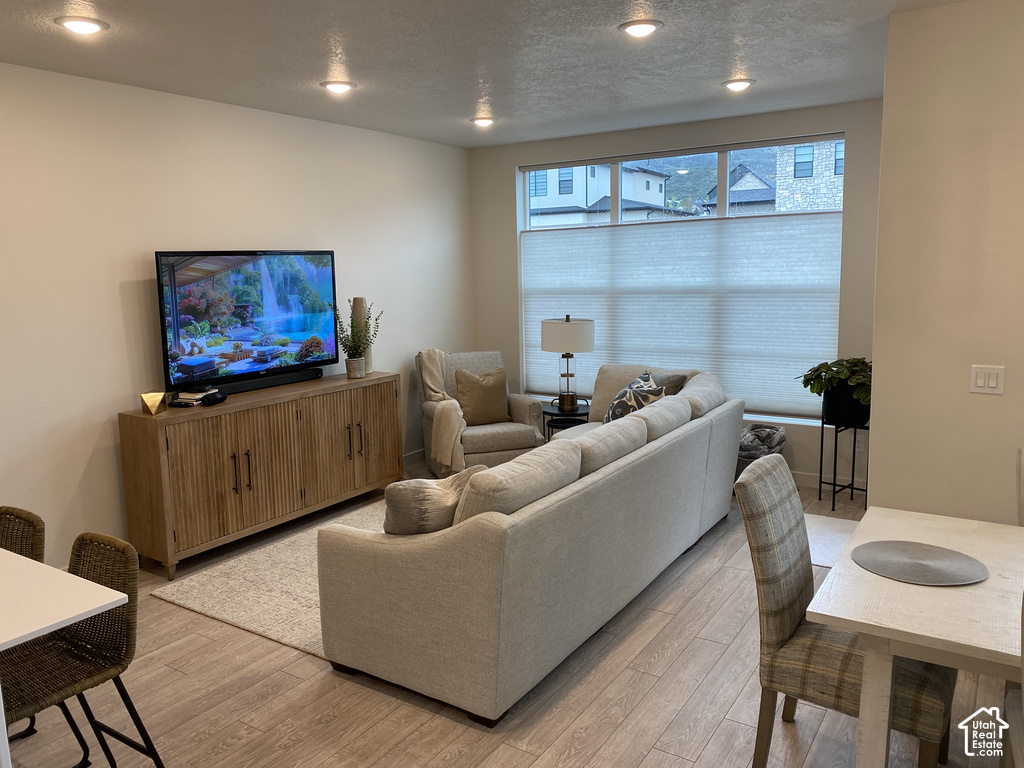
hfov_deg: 67.3
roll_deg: +1.8
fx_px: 769
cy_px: 384
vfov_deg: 53.1
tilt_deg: -8.5
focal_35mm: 26
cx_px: 512
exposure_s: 1/120
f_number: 1.8
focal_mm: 4.25
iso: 100
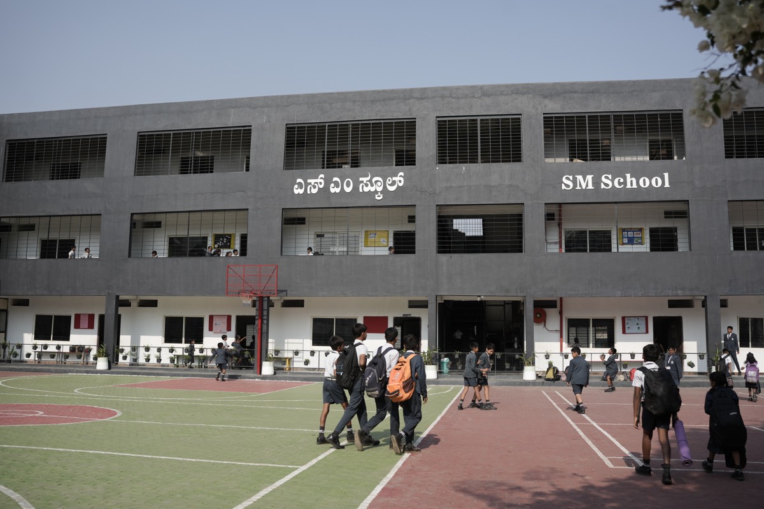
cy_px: 254
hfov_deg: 54.4
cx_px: 382
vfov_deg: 37.9
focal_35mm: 35
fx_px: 743
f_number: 3.2
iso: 100
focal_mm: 35
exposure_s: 1/1600
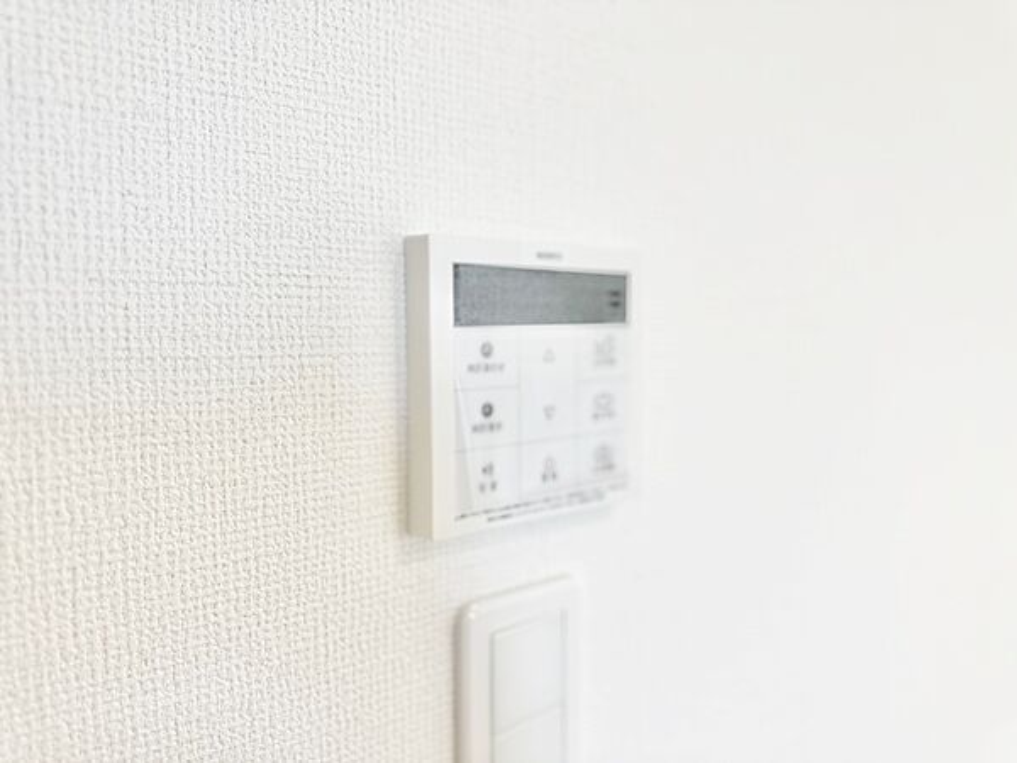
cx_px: 508
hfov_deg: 71.6
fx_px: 705
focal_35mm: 24
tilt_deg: -3.4
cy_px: 382
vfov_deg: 56.8
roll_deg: +0.1
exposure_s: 1/100
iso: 100
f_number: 1.78
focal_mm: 6.76
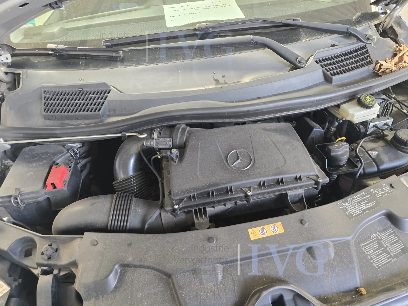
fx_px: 271
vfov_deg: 58.9
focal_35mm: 23
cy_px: 153
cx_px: 204
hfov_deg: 73.9
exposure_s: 1/120
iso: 400
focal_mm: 6.3
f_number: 1.7
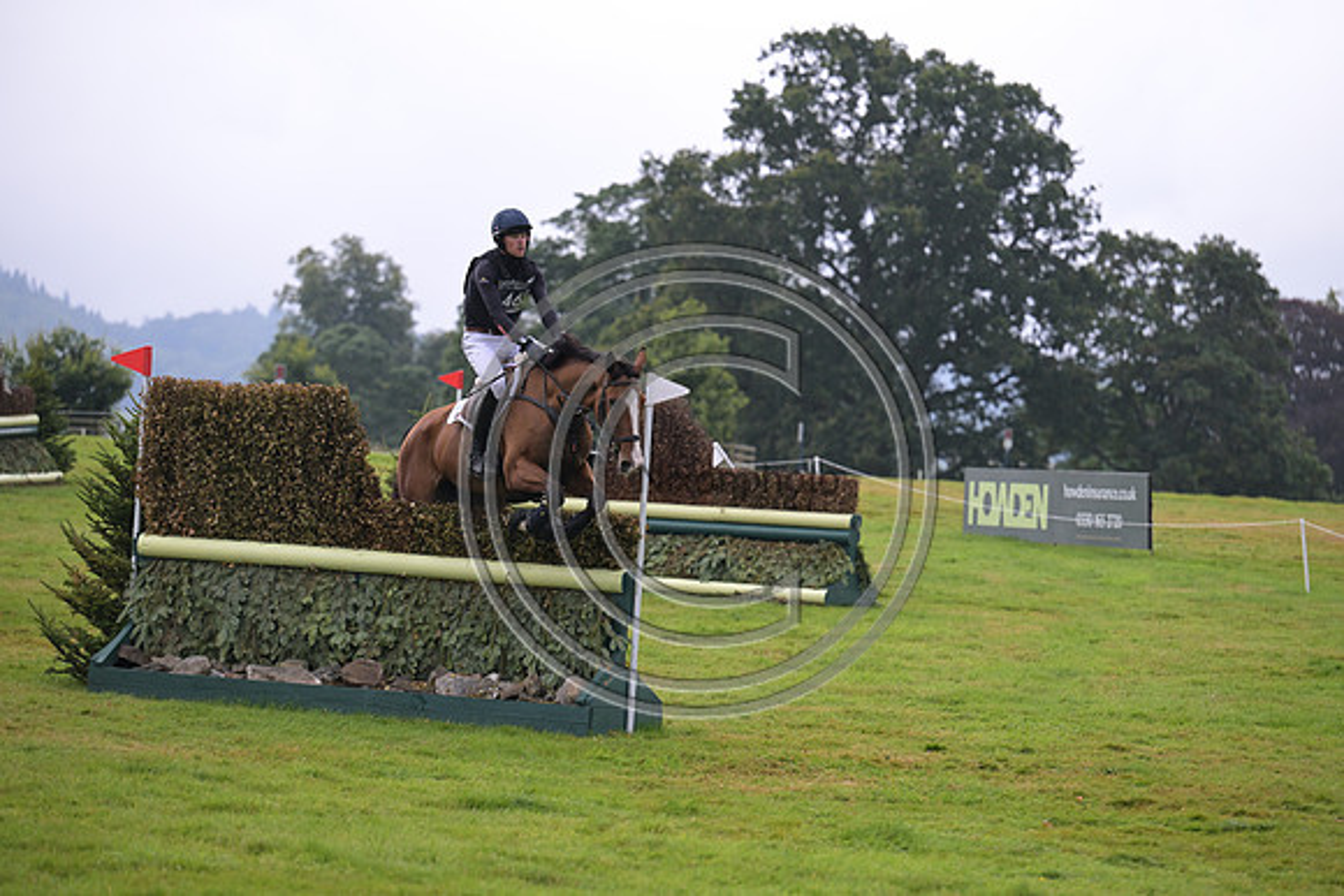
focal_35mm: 145
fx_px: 5414
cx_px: 672
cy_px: 448
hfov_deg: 14.2
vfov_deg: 9.5
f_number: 3.5
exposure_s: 1/1250
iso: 1000
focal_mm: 145
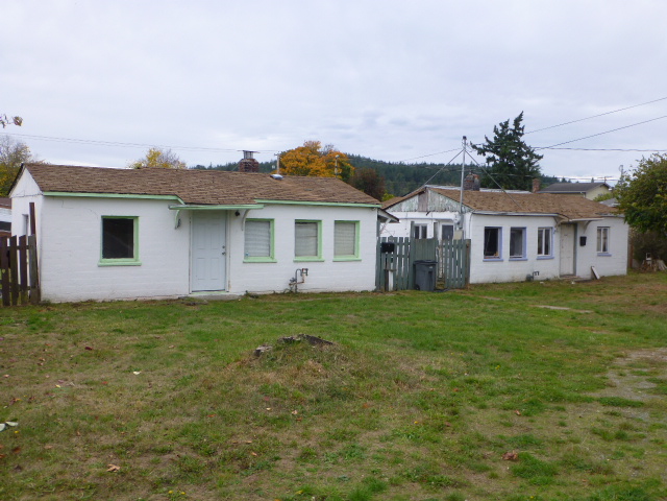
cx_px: 334
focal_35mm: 34
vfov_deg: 41.8
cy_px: 250
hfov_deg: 54.0
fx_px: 655
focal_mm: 6.1
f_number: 3.7
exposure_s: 1/80
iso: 100
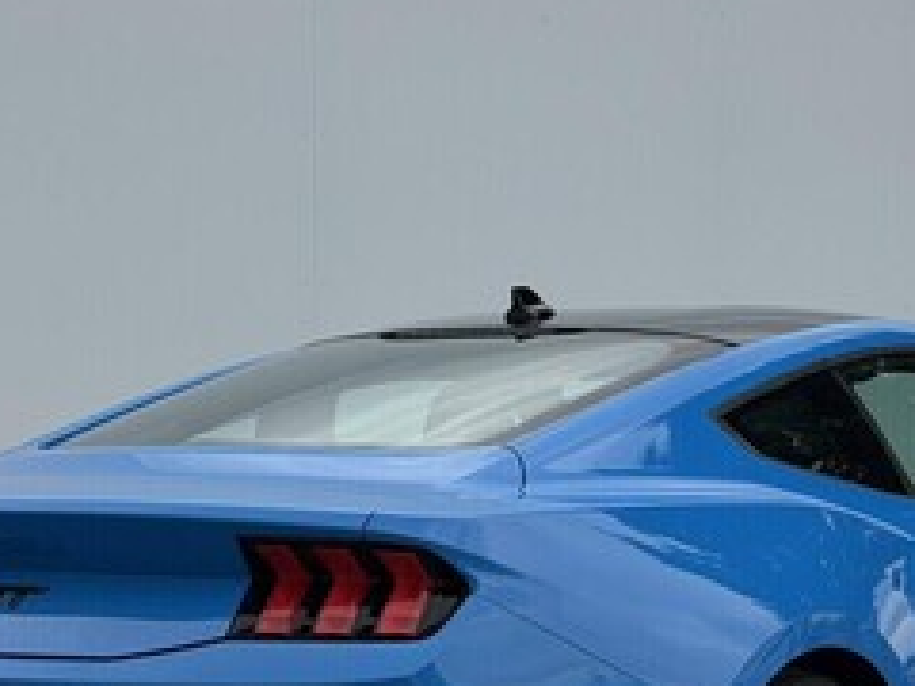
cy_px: 433
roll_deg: +1.6
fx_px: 2908
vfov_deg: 13.4
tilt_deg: +0.7
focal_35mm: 110
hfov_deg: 17.9
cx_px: 580
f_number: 1.78
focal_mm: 6.76
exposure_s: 1/1795
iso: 64
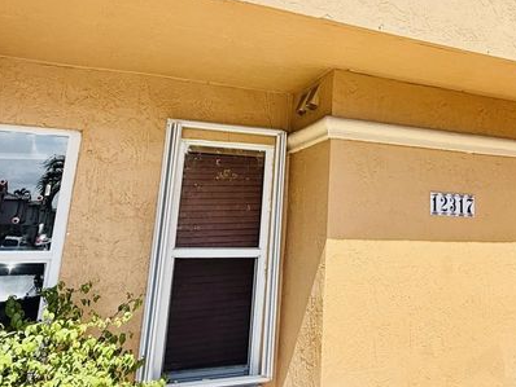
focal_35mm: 36
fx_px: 537
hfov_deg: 49.2
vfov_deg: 38.7
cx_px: 389
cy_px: 98
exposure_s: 1/531
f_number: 2.2
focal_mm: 2.22
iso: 50
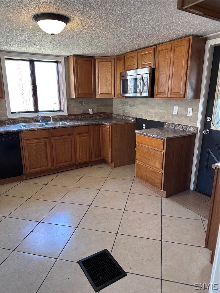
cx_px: 110
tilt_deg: -13.5
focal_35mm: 24
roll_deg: -0.1
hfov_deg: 56.8
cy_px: 146
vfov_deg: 71.6
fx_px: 203
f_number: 1.78
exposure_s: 1/120
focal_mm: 6.86
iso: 200
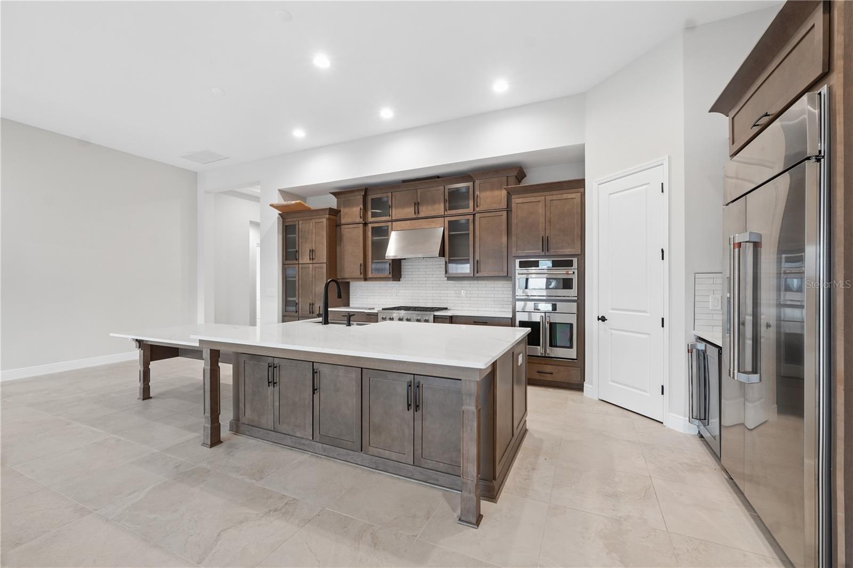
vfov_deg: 77.3
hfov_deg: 100.4
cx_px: 426
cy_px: 284
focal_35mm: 15
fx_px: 355
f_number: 8
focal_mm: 10
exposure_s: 1/6
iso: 400
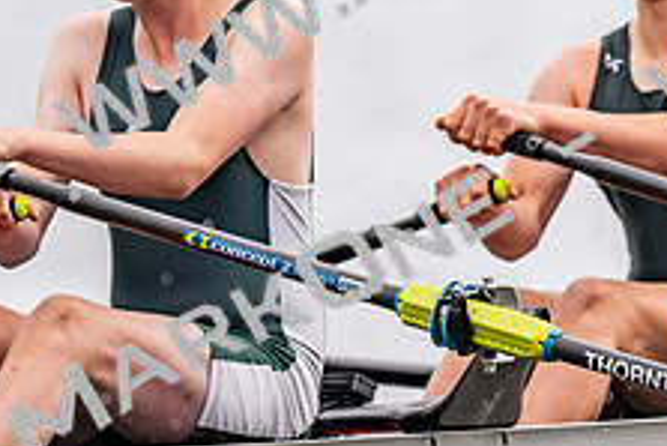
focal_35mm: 1562
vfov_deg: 0.9
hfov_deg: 1.3
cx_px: 425
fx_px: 28958
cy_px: 160
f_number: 4
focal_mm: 600
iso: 360
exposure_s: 1/2500
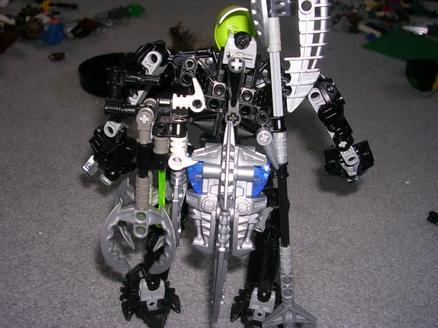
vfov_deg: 37.7
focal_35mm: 38
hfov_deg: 49.0
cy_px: 164
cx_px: 219
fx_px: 481
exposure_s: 1/60.1
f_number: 2.8
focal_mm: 5.8
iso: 50
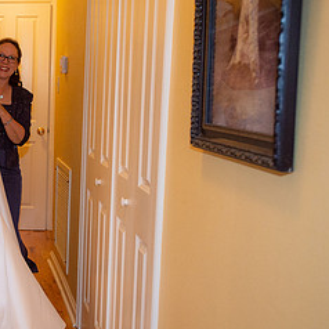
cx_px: -26
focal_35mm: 62
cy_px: 200
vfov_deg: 27.6
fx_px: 667
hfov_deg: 25.8
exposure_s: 1/200
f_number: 3.5
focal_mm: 30
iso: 1250
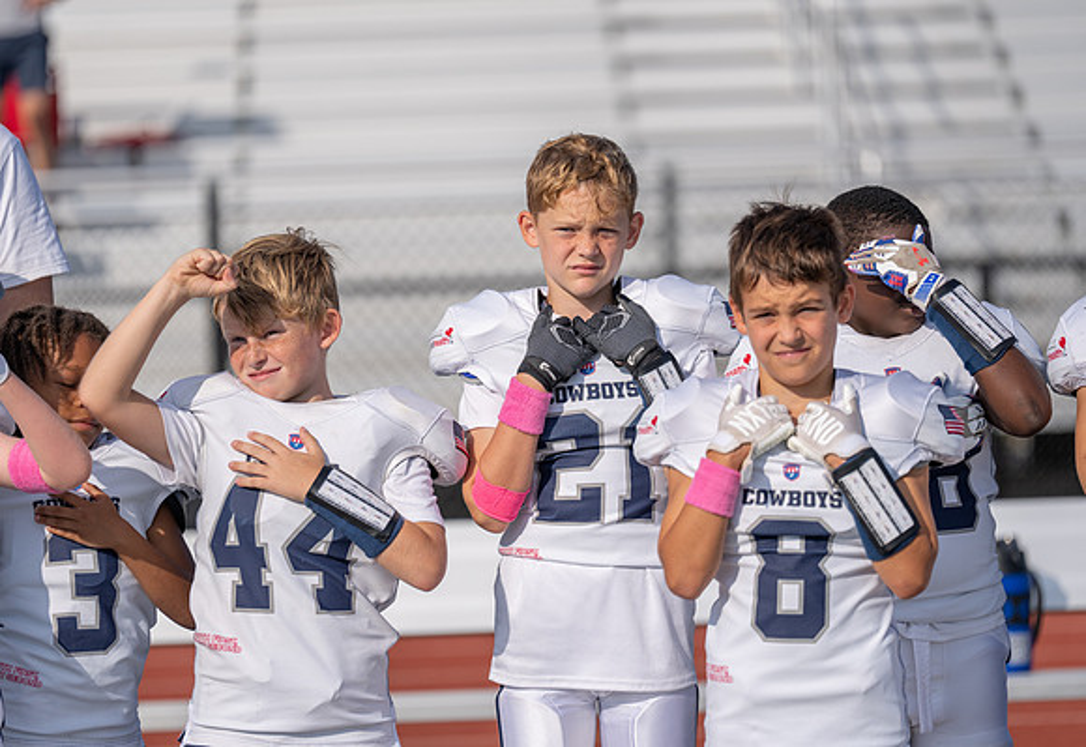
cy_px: 374
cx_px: 543
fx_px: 5756
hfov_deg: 10.8
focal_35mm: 189
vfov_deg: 7.4
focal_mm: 185
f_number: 2.8
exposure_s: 1/4000
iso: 100
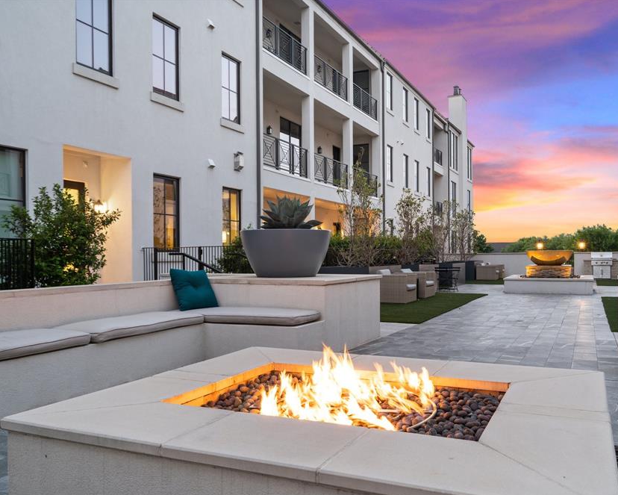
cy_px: 252
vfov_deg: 50.0
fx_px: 531
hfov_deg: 60.1
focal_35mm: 29
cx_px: 358
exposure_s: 2
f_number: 7.1
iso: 500
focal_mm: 25
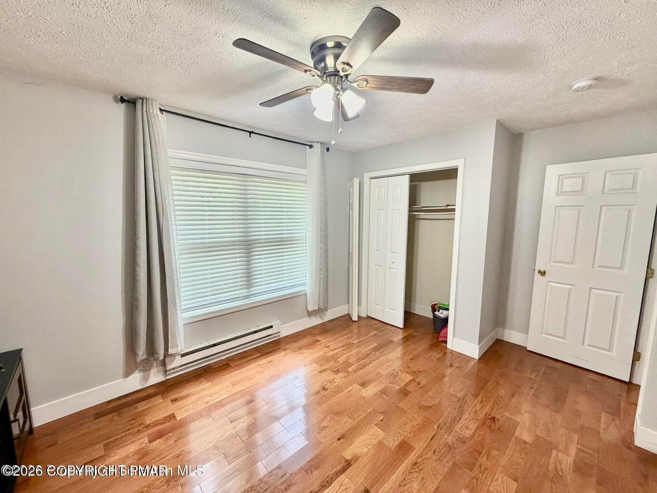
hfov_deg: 102.1
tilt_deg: -6.0
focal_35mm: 14
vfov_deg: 85.7
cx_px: 328
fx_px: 266
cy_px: 246
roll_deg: -0.1
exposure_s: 1/60
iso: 160
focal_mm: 2.22
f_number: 2.2
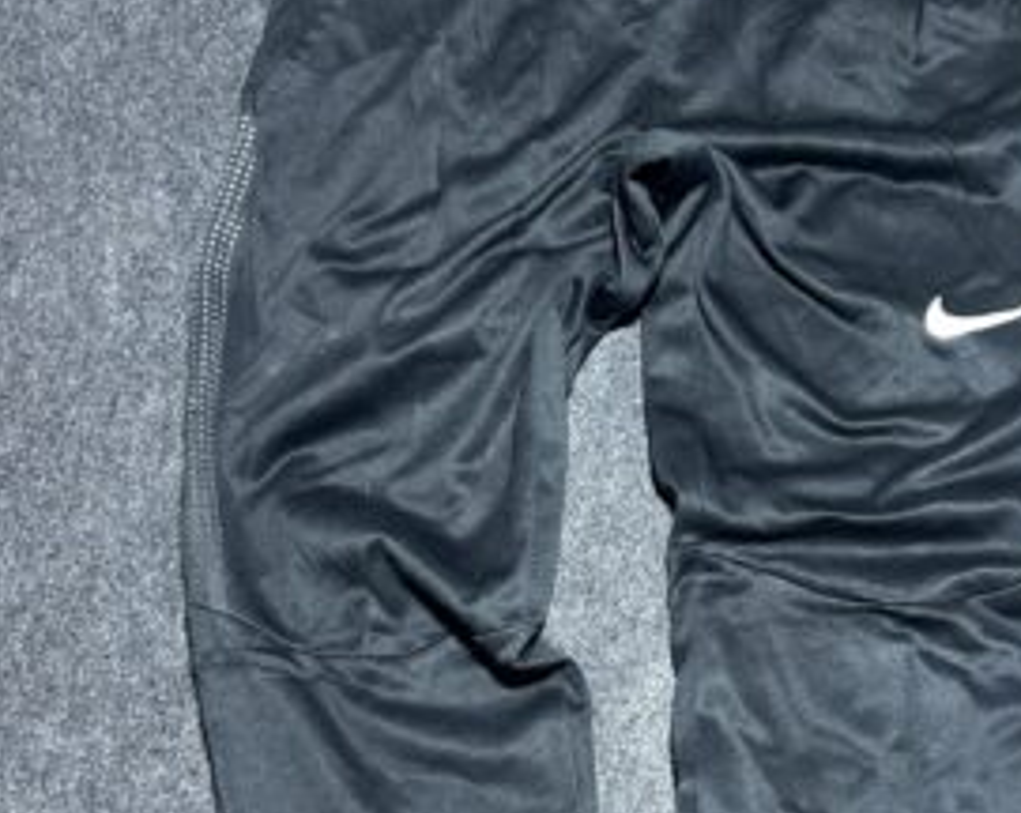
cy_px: 582
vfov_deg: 29.8
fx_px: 1509
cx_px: 682
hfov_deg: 37.0
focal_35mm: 50
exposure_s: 1/50
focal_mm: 5.7
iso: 200
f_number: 1.5
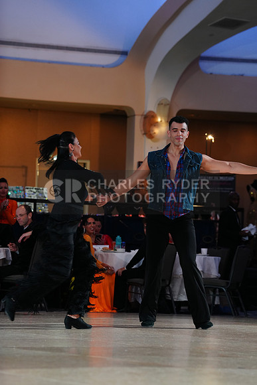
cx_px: 128
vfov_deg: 13.0
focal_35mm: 158
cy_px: 192
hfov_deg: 8.7
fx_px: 1691
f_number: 5
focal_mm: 158
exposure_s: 1/200
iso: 1250
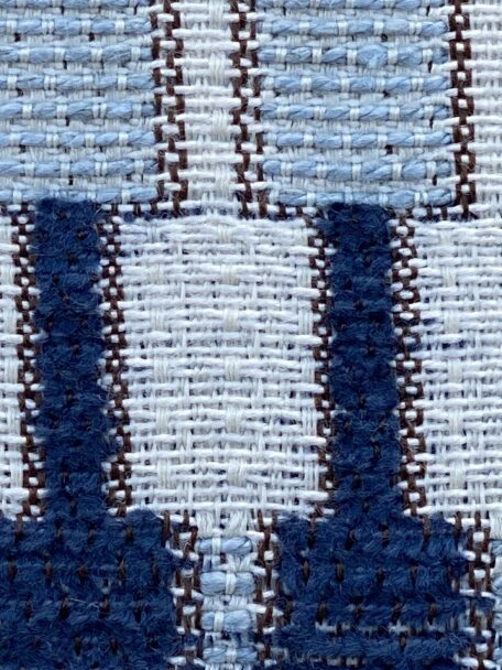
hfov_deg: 6.7
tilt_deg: -24.6
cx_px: -123
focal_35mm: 219
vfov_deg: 9.0
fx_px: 4235
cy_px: 417
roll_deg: +0.3
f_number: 2
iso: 20
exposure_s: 1/313
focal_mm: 6
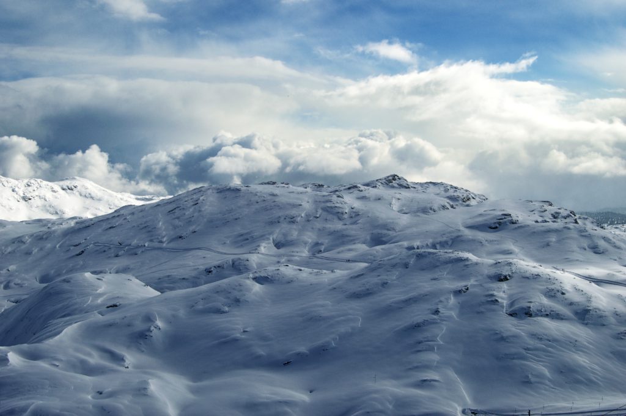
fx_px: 808
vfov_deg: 28.9
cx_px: 313
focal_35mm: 46
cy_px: 208
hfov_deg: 42.4
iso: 100
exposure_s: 1/400
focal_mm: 31
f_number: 13
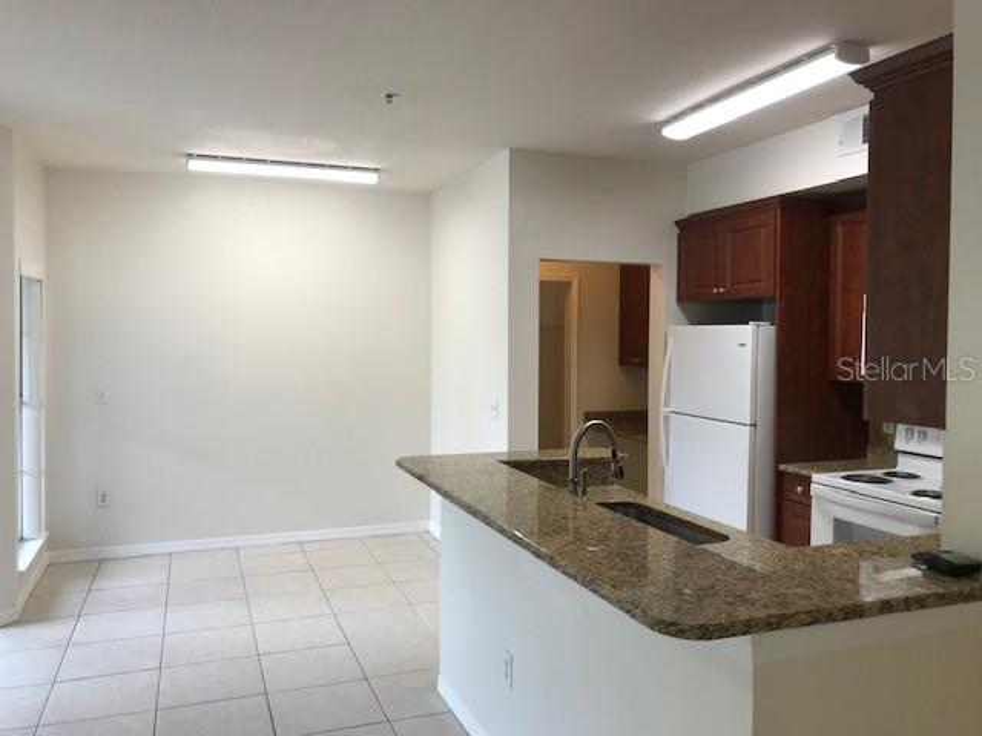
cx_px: 491
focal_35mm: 28
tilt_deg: -1.8
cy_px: 368
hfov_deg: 63.4
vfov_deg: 49.7
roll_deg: -0.5
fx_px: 794
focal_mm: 3.99
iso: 25
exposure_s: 1/60
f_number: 1.8
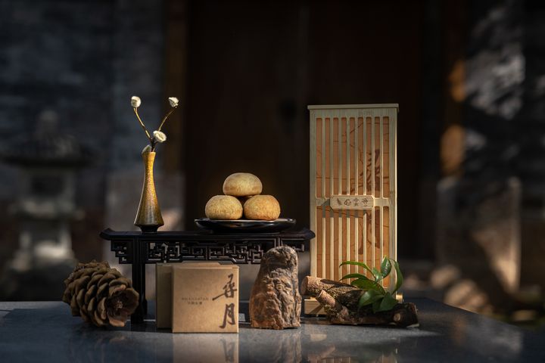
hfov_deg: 28.8
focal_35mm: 70
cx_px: 272
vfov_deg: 19.5
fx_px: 1060
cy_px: 182
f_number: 3.2
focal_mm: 70
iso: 100
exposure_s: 1/250
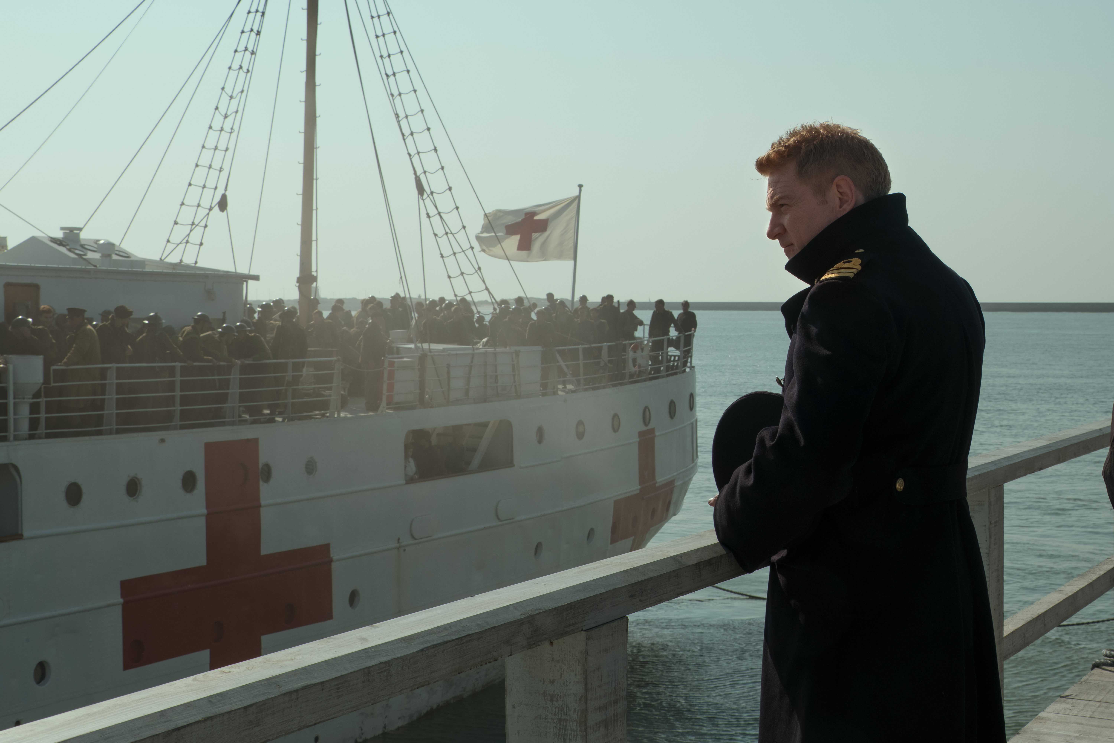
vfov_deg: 24.6
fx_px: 1702
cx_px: 557
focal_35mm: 55
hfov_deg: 36.2
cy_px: 372
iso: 400
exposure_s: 1/400
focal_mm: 36.6
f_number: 13
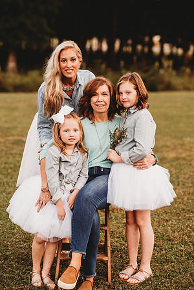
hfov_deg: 16.1
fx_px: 687
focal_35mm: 85
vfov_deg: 23.9
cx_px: 97
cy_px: 145
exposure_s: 1/125
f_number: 2.2
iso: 125
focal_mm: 85
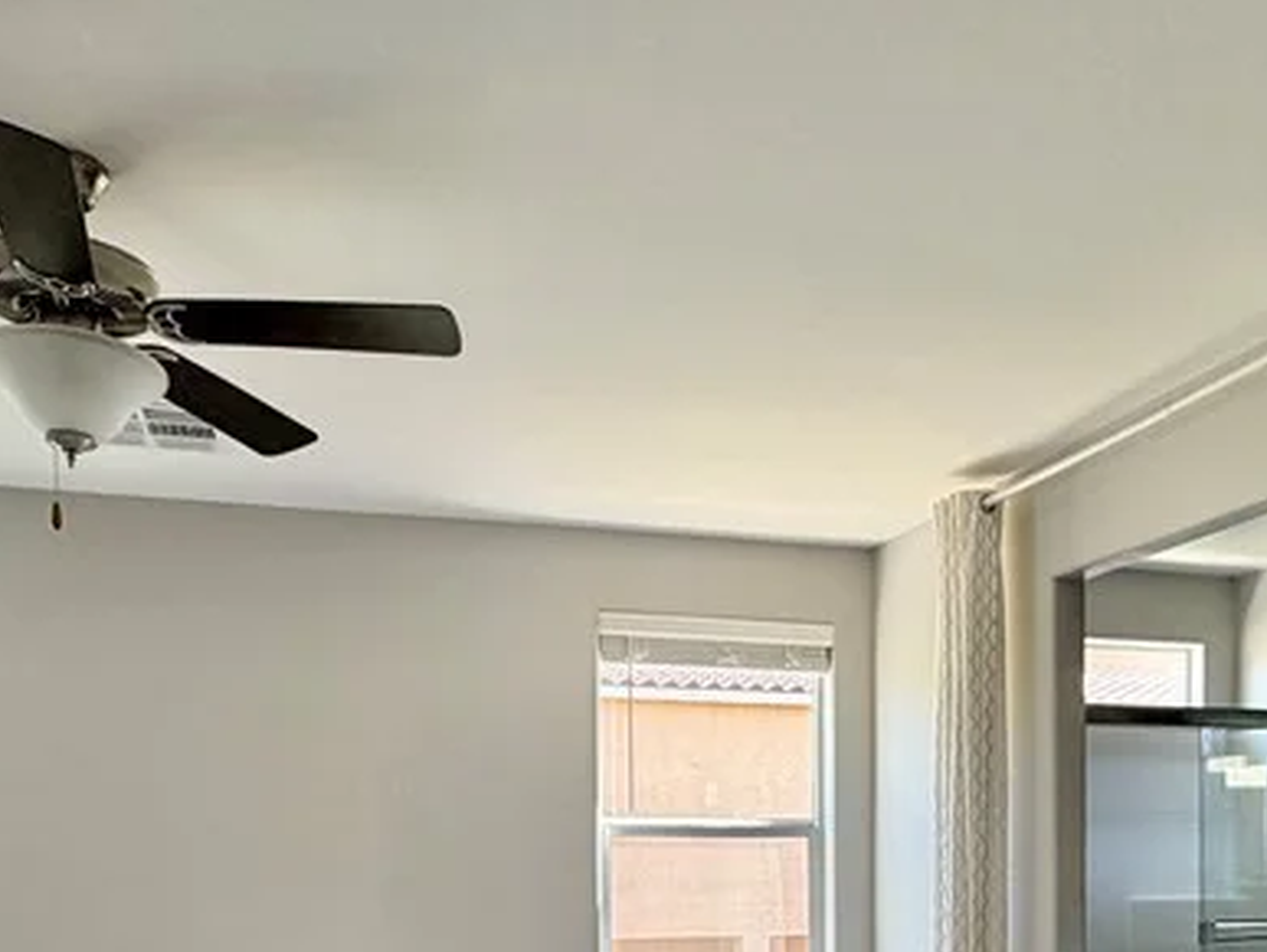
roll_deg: -0.1
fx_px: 1356
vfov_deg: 36.0
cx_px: 730
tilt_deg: -2.0
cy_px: 887
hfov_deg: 49.9
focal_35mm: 37
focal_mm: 2.22
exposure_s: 1/120
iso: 160
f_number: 2.2
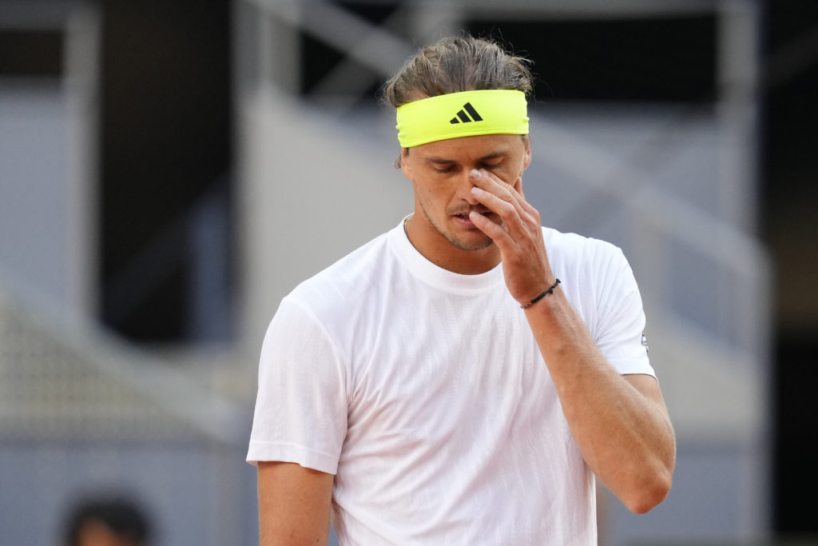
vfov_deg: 3.4
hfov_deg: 5.2
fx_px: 9090
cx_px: 409
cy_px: 273
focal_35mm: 400
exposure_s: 1/3200
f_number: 2.8
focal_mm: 400
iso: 2000
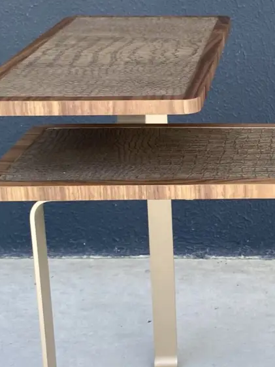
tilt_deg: -15.7
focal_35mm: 89
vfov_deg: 22.0
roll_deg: -0.7
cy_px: 159
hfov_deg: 16.0
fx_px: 942
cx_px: 319
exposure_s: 1/326
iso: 32
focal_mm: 4.25
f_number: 1.8
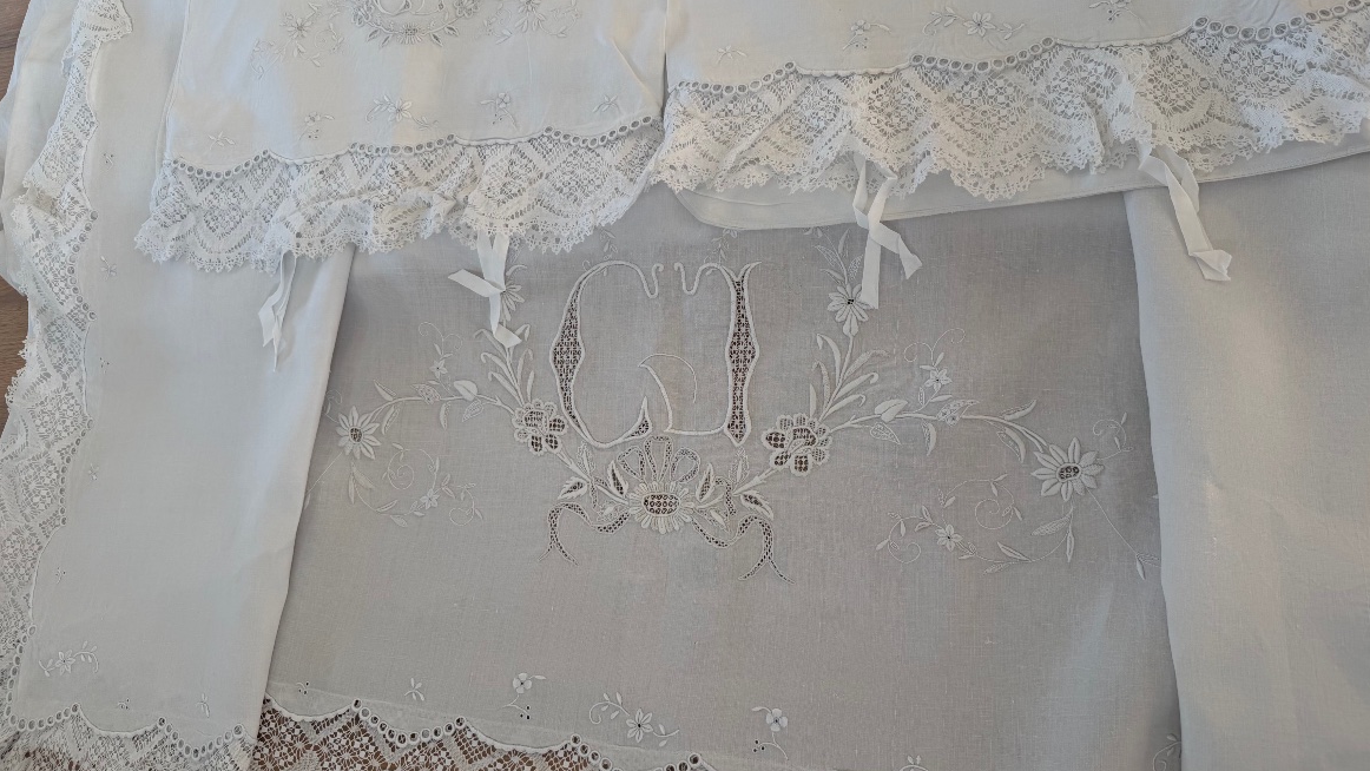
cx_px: 703
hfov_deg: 69.8
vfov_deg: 42.8
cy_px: 322
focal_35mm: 27
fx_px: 981
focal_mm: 6.76
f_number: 1.78
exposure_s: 1/121
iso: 80
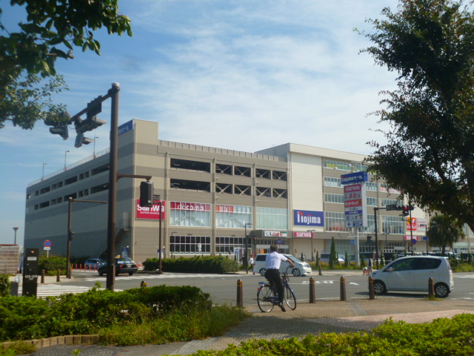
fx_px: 520
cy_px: 178
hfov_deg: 49.0
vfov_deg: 37.7
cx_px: 237
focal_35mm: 38
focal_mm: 6.8
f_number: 10
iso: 100
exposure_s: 1/160
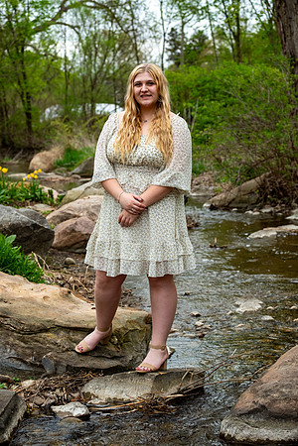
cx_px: 149
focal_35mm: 75
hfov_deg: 18.2
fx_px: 931
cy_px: 223
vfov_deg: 27.0
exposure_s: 1/320
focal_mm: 50
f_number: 4
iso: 250
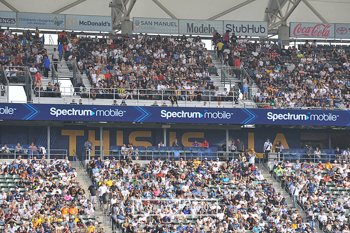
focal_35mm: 160
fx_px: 1555
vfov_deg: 8.6
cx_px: 175
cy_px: 116
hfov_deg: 12.8
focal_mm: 160
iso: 200
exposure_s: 1/250
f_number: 8
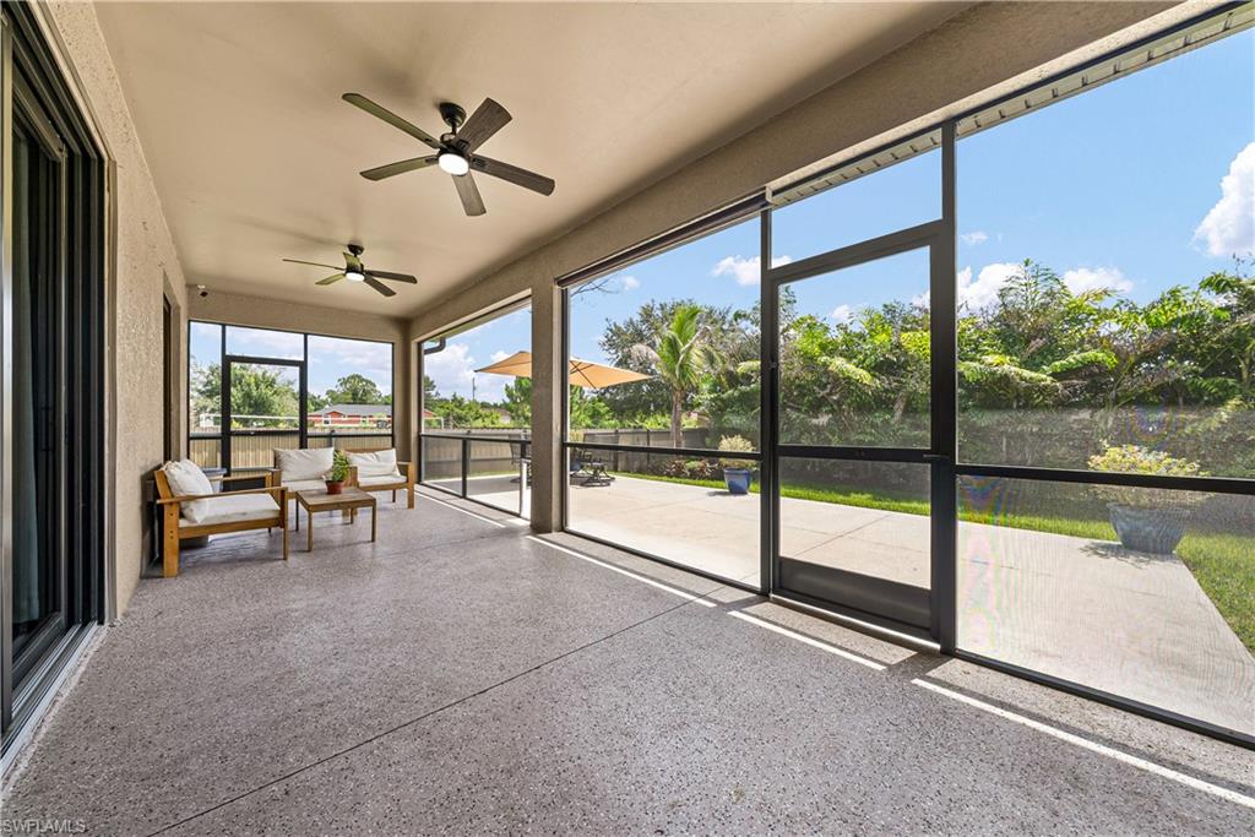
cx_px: 628
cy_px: 418
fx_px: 418
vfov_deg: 90.0
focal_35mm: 12
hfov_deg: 112.6
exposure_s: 1/30
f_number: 9
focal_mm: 12
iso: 200
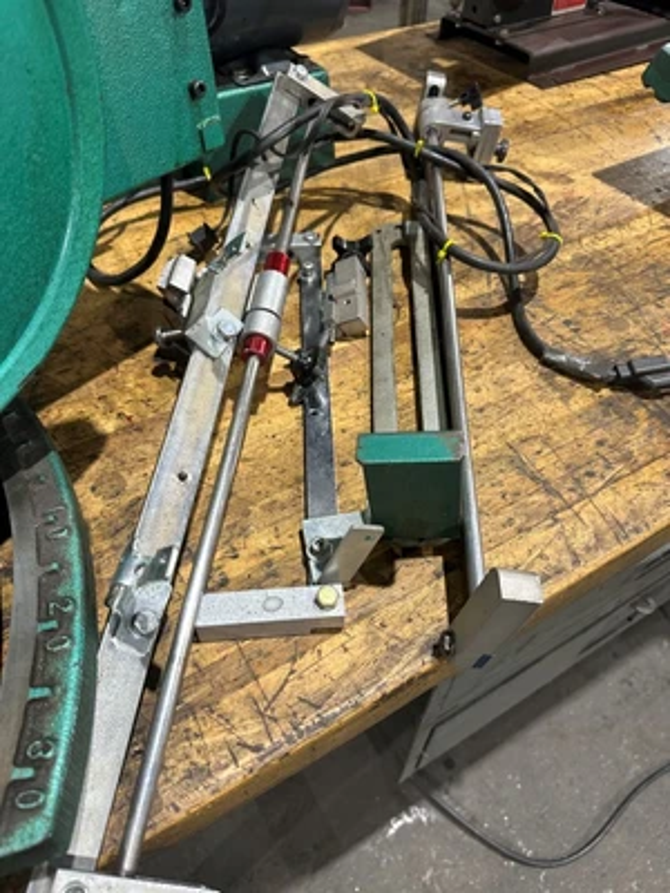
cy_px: 446
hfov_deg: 56.8
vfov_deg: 71.6
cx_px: 335
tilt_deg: -49.8
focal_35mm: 24
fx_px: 619
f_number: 1.78
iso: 320
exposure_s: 1/60
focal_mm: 6.86
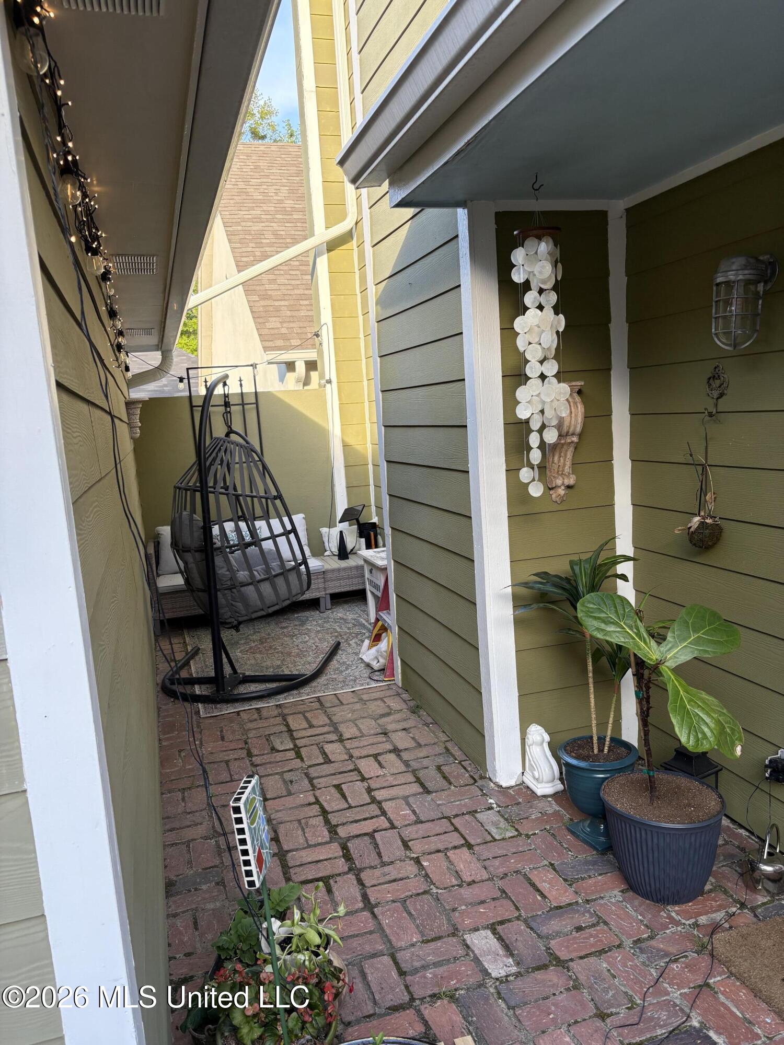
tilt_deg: -7.0
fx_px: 785
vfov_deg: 67.3
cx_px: 392
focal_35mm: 26
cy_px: 522
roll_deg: +4.9
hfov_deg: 53.1
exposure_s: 1/273
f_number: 1.6
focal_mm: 5.96
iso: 64
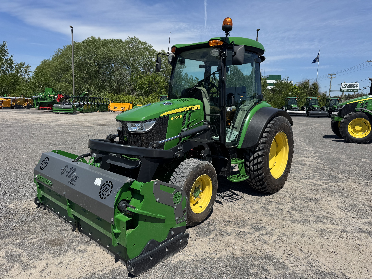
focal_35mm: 24
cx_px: 186
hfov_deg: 71.6
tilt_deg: -5.5
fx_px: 258
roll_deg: -0.1
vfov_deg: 56.8
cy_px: 140
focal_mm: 6.76
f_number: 1.78
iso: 80
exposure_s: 1/4608
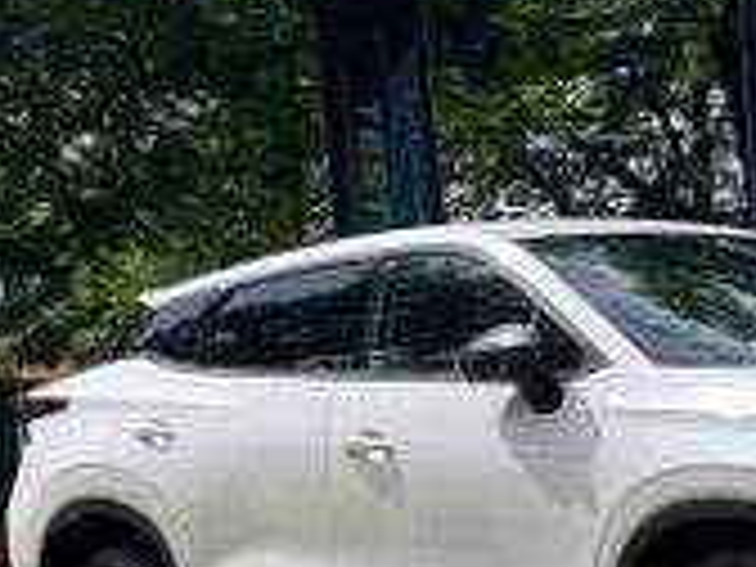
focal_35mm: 119
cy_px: 436
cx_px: 338
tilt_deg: +0.8
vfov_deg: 12.4
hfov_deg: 16.5
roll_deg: +2.0
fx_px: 2599
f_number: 1.8
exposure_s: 1/1427
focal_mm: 4.25
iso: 25
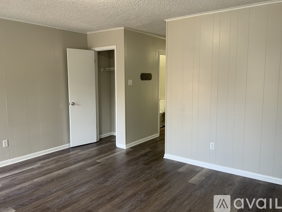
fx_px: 236
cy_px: 106
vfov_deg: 48.2
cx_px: 141
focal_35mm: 29
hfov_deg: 61.7
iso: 80
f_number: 1.8
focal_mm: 3
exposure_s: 1/60
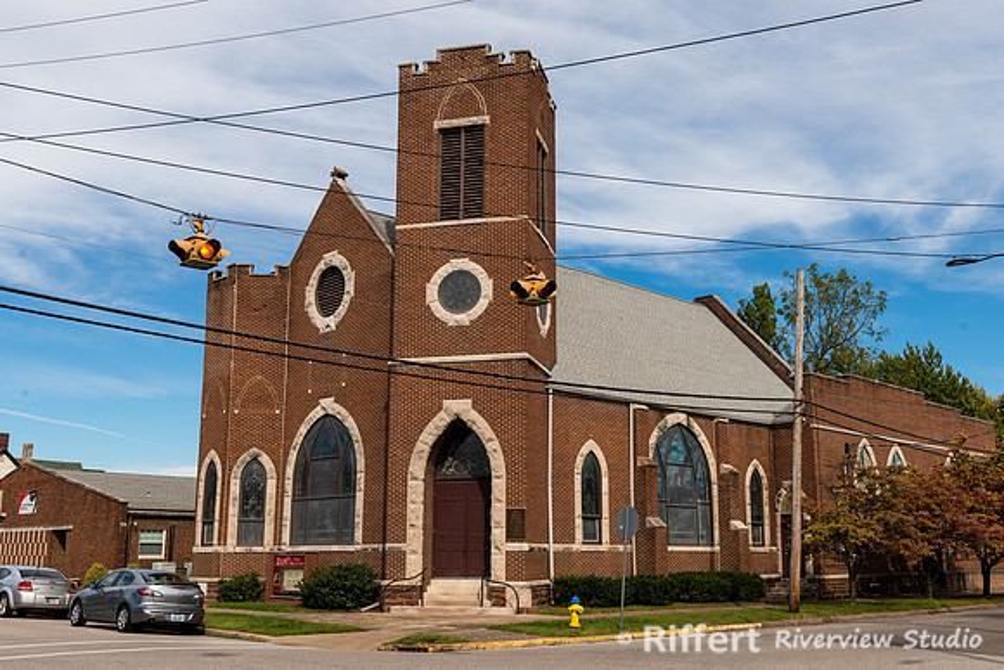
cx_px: 516
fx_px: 995
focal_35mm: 36
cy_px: 335
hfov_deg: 53.5
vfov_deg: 37.2
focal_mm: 34
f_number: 9
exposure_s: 1/320
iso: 100
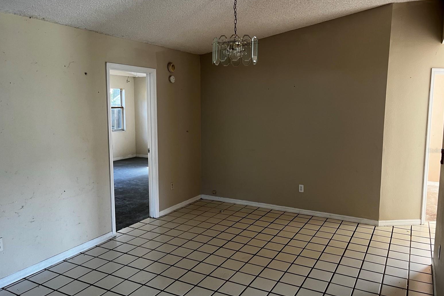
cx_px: 225
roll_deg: +1.3
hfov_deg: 65.5
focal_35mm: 28
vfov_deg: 46.4
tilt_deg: -6.8
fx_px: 345
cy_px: 150
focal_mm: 5.1
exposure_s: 1/60
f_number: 1.6
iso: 125
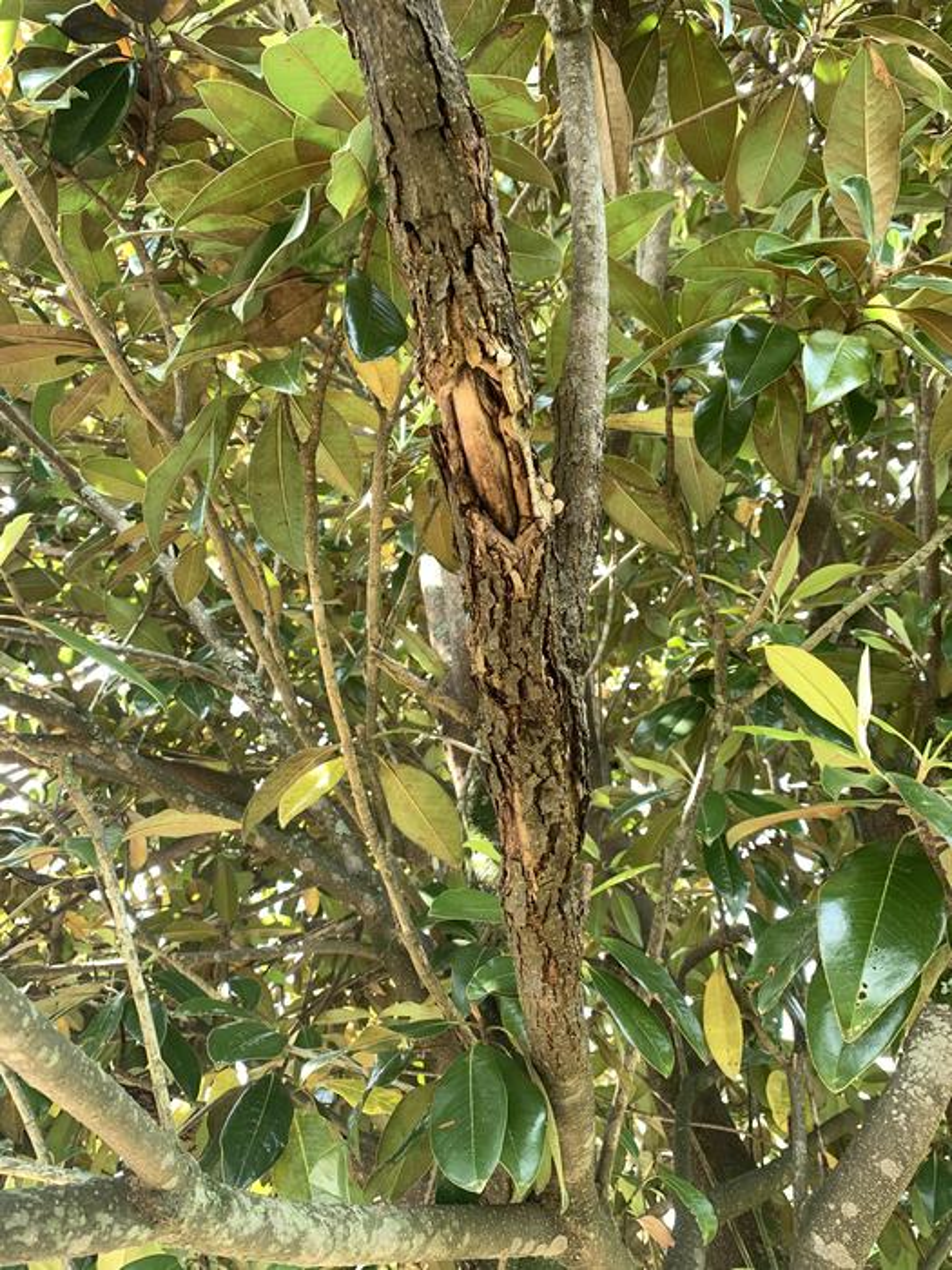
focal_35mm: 26
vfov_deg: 67.3
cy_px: 635
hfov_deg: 53.1
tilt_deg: +48.0
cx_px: 476
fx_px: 953
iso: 64
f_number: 1.8
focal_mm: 4.25
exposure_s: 1/121
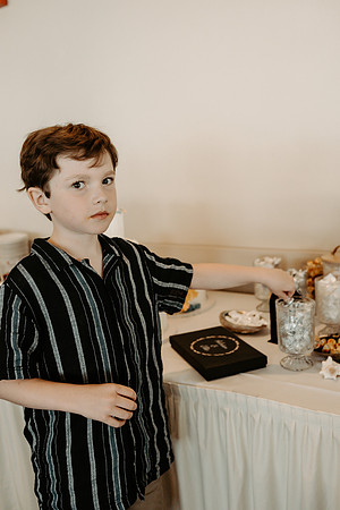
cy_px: 255
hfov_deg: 37.9
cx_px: 170
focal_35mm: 35
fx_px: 496
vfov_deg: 54.4
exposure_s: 1/250
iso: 320
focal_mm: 35
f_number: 3.2
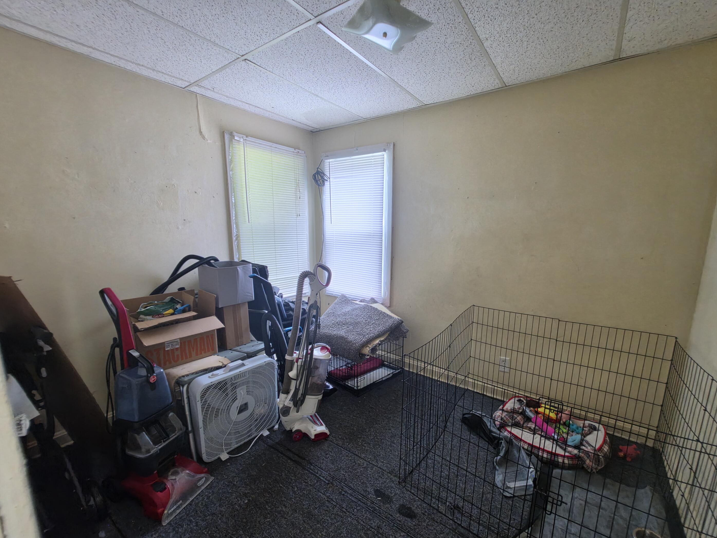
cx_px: 373
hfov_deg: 102.0
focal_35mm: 14
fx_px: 290
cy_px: 288
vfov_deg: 85.5
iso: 320
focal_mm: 2.2
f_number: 1.9
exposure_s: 1/60
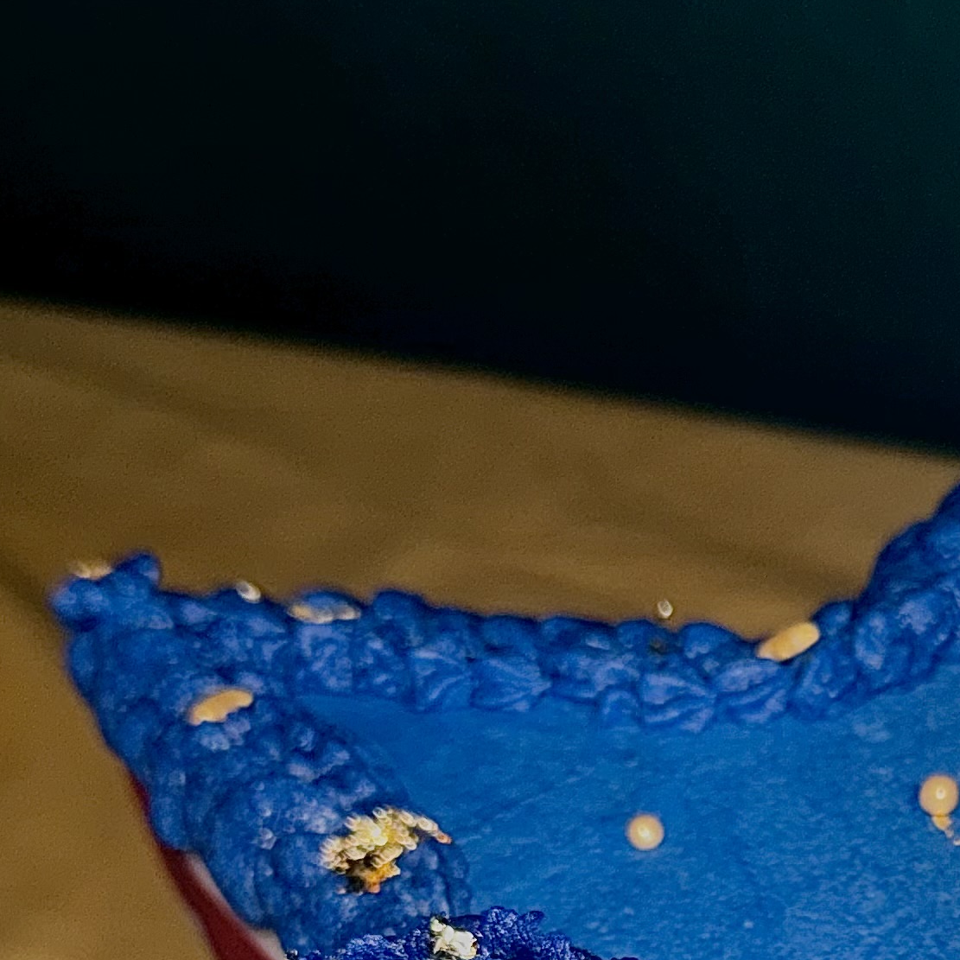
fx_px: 2416
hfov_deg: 21.8
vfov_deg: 20.6
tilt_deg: -48.6
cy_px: 1224
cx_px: 906
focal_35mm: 77
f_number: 1.78
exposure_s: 1/30
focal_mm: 6.76
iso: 64
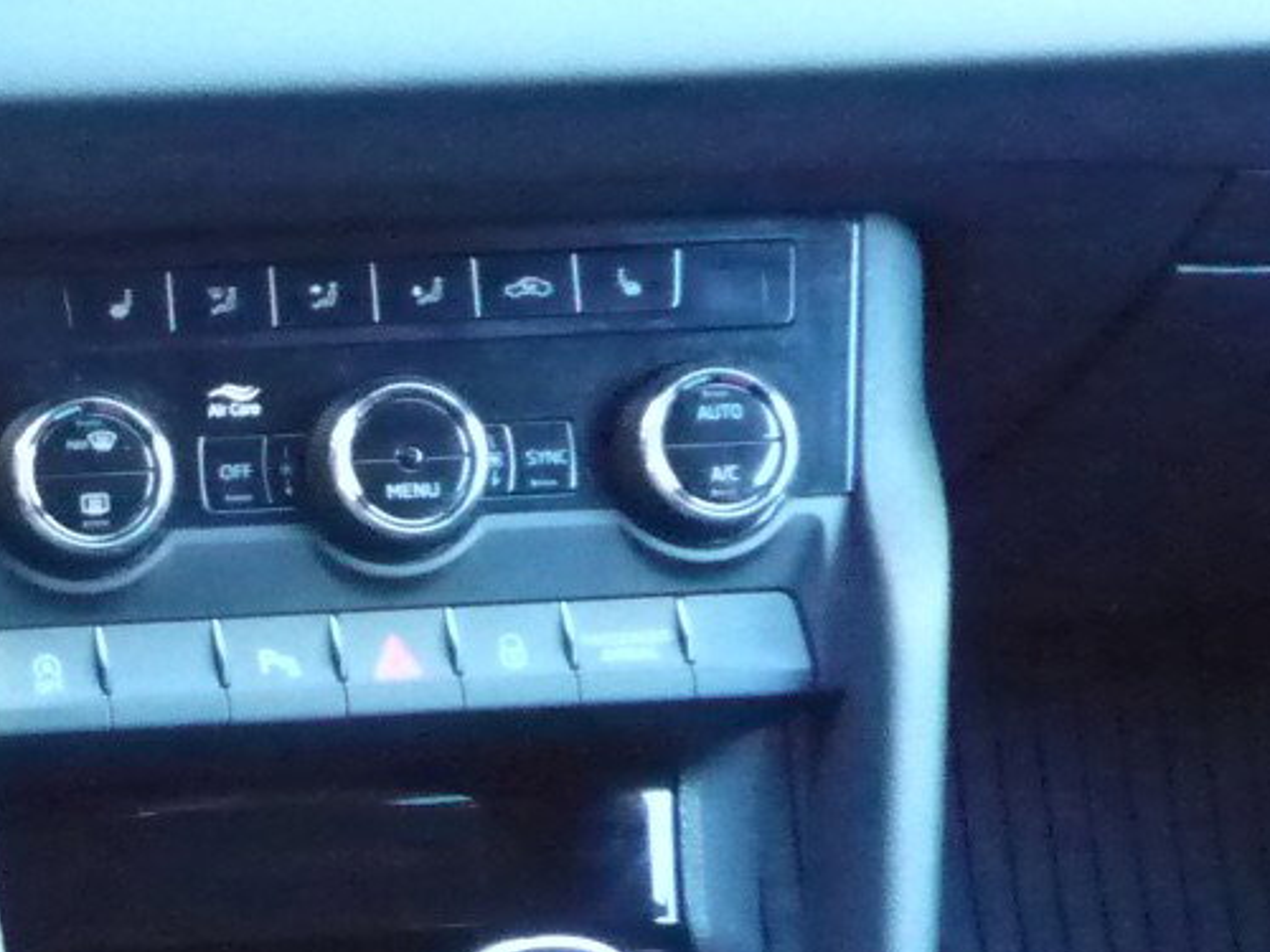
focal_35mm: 123
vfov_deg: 12.0
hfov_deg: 14.2
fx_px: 4513
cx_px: -1029
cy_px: 604
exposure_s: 1/13
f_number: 3.3
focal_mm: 5.2
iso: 800
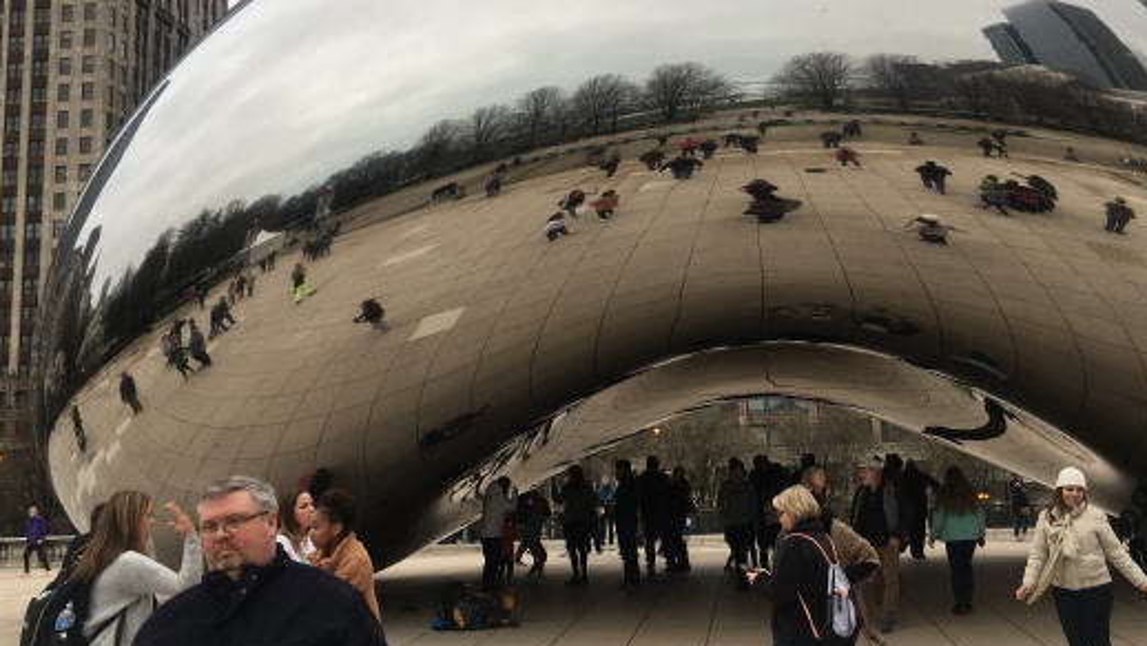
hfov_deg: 51.5
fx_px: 1187
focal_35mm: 39
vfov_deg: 30.4
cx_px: 636
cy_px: 283
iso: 25
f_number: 2.2
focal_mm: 4.15
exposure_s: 1/120
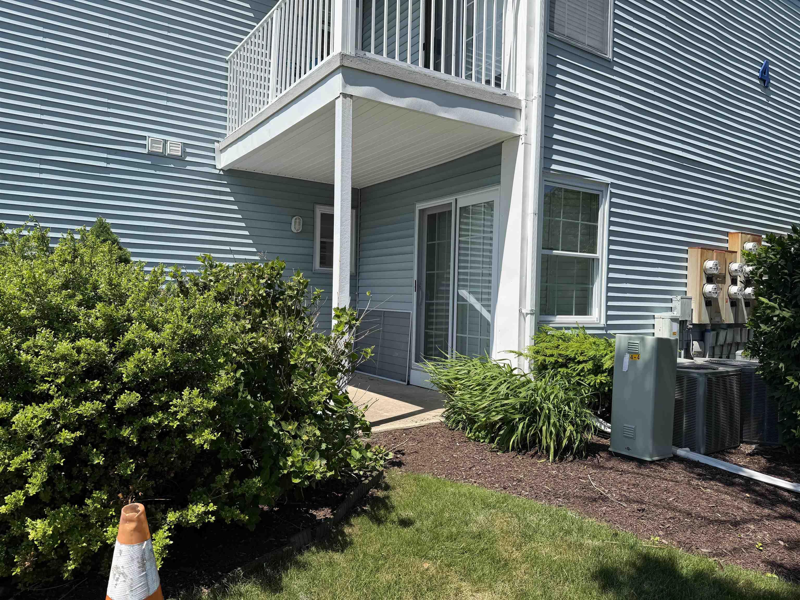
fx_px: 555
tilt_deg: +0.5
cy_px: 300
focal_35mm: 24
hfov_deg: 71.6
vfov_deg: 56.8
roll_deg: -0.6
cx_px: 400
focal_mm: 6.76
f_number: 1.78
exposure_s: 1/3584
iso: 80
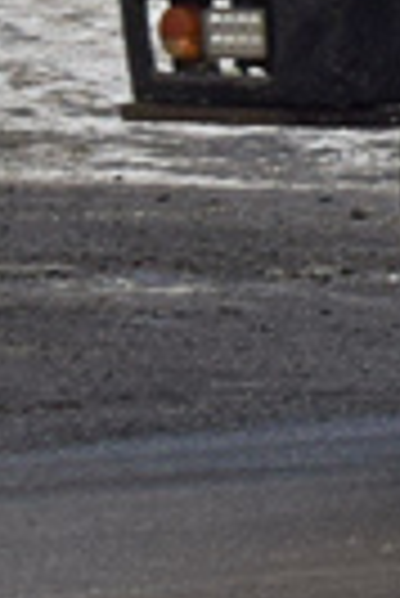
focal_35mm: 742
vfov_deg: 2.7
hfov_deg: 1.8
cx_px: 1753
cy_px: -998
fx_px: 12342
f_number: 6.3
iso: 400
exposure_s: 1/800
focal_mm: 55
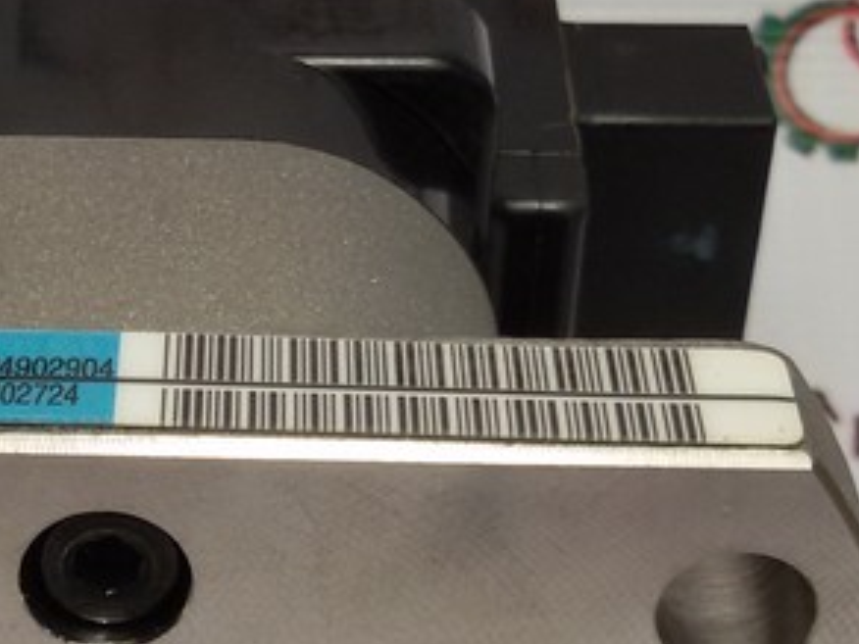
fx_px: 2630
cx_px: 53
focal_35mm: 106
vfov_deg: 13.9
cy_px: 500
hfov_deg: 18.2
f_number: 2.4
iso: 40
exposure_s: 1/101
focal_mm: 2.93
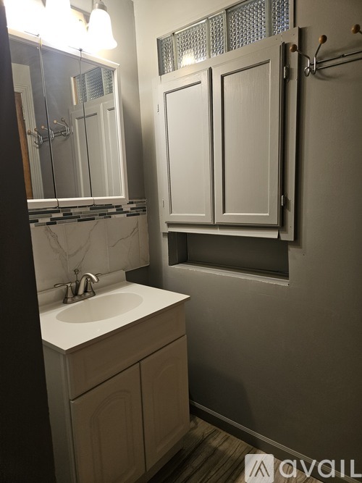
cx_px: 181
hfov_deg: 58.9
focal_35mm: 23
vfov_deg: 73.9
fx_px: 321
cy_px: 242
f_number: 1.8
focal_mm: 5.4
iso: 250
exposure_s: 1/120
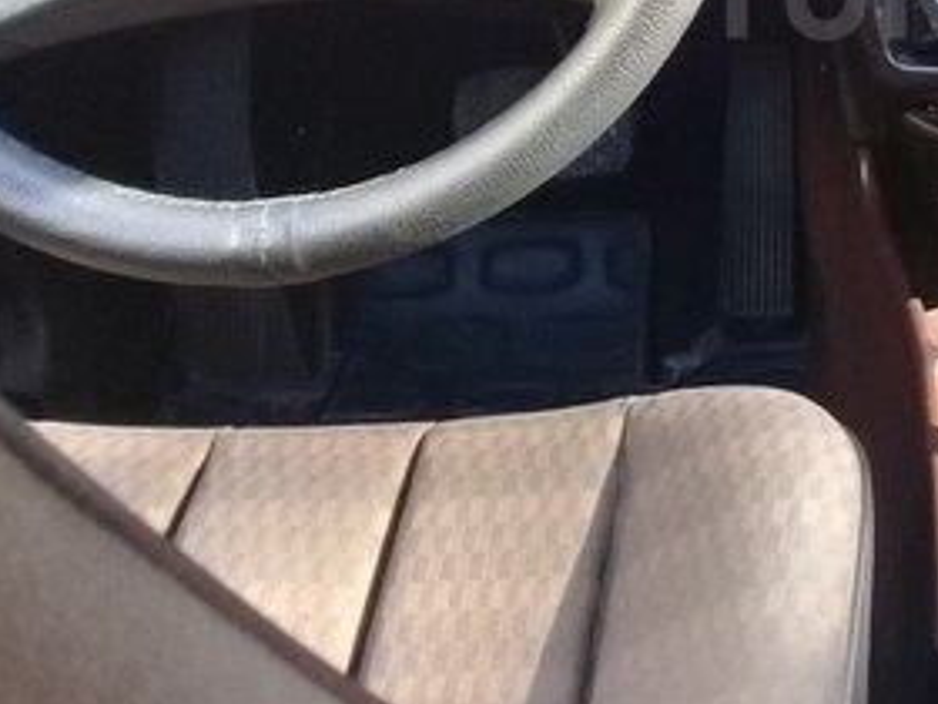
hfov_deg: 24.8
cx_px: 1042
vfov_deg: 19.5
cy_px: -12
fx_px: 1978
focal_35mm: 73
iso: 125
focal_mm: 3.3
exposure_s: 1/33
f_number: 2.2
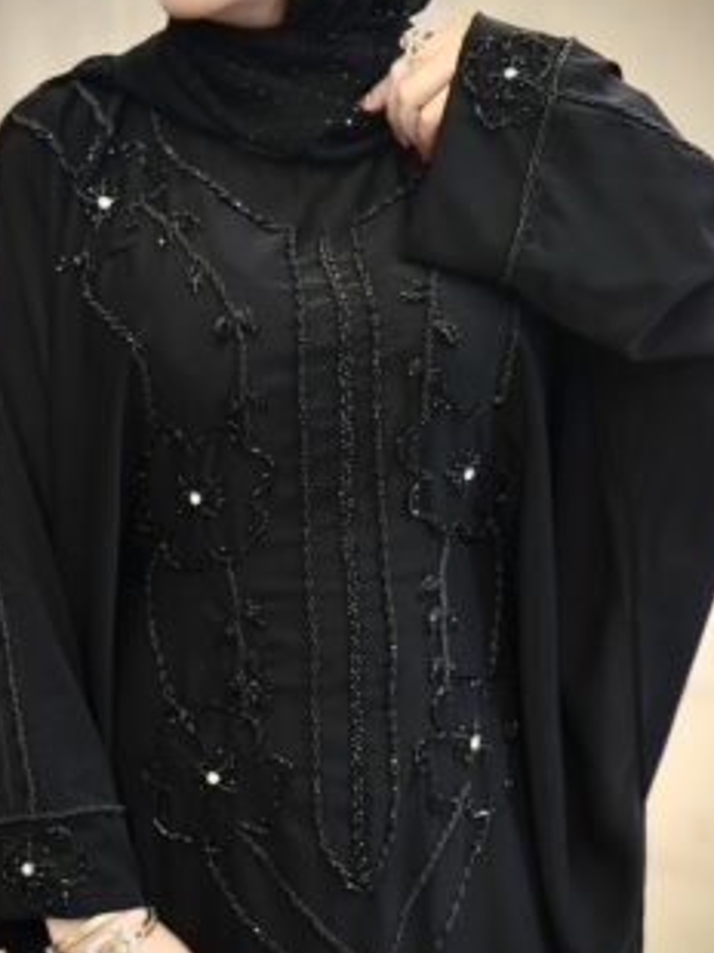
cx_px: 317
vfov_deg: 31.2
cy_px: 523
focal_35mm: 62
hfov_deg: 23.6
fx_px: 1707
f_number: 1.78
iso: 250
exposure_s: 1/50
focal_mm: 6.86
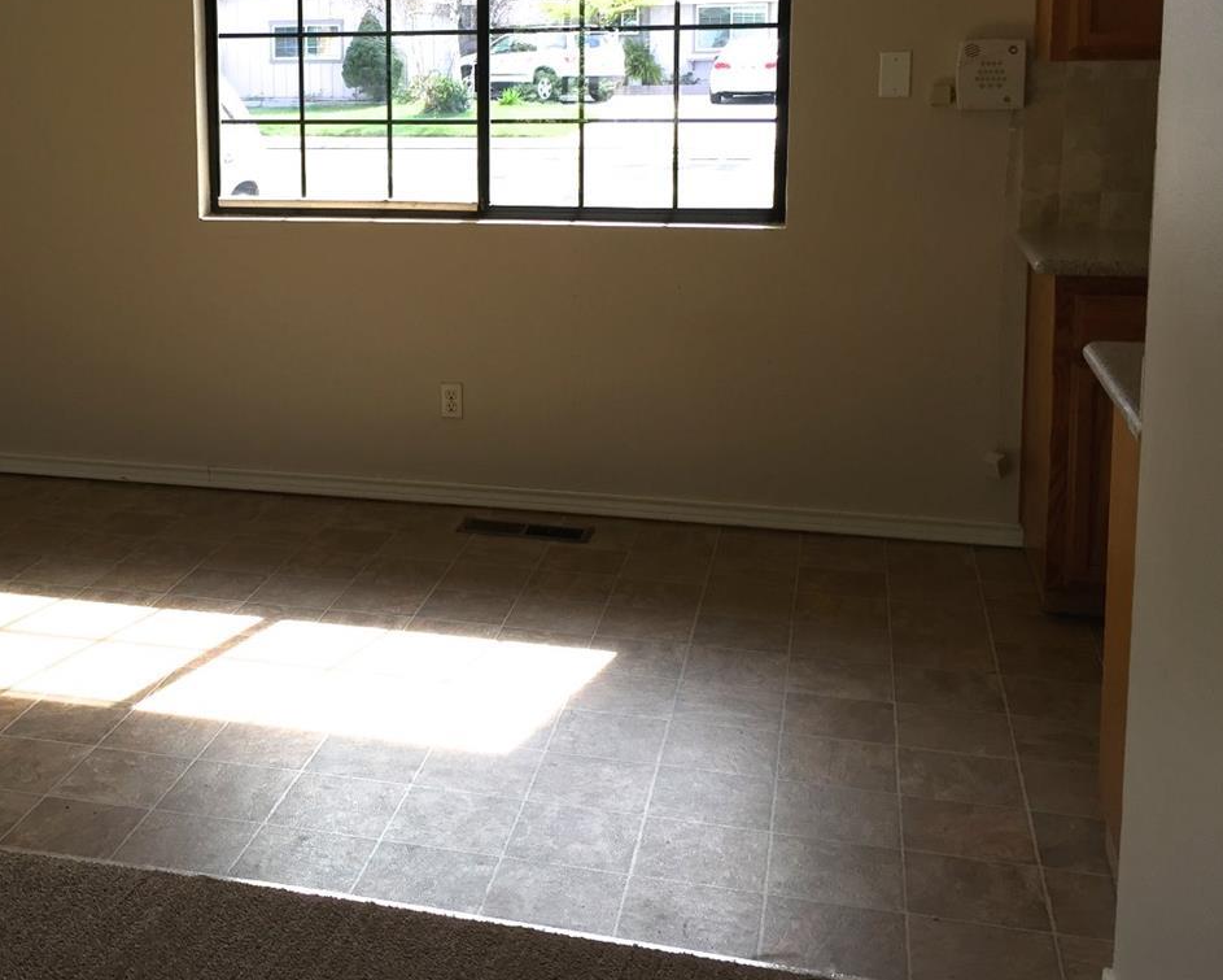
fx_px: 1629
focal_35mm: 45
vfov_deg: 33.0
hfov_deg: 40.1
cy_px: 297
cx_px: 319
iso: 32
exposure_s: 1/120
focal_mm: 4.15
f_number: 2.2
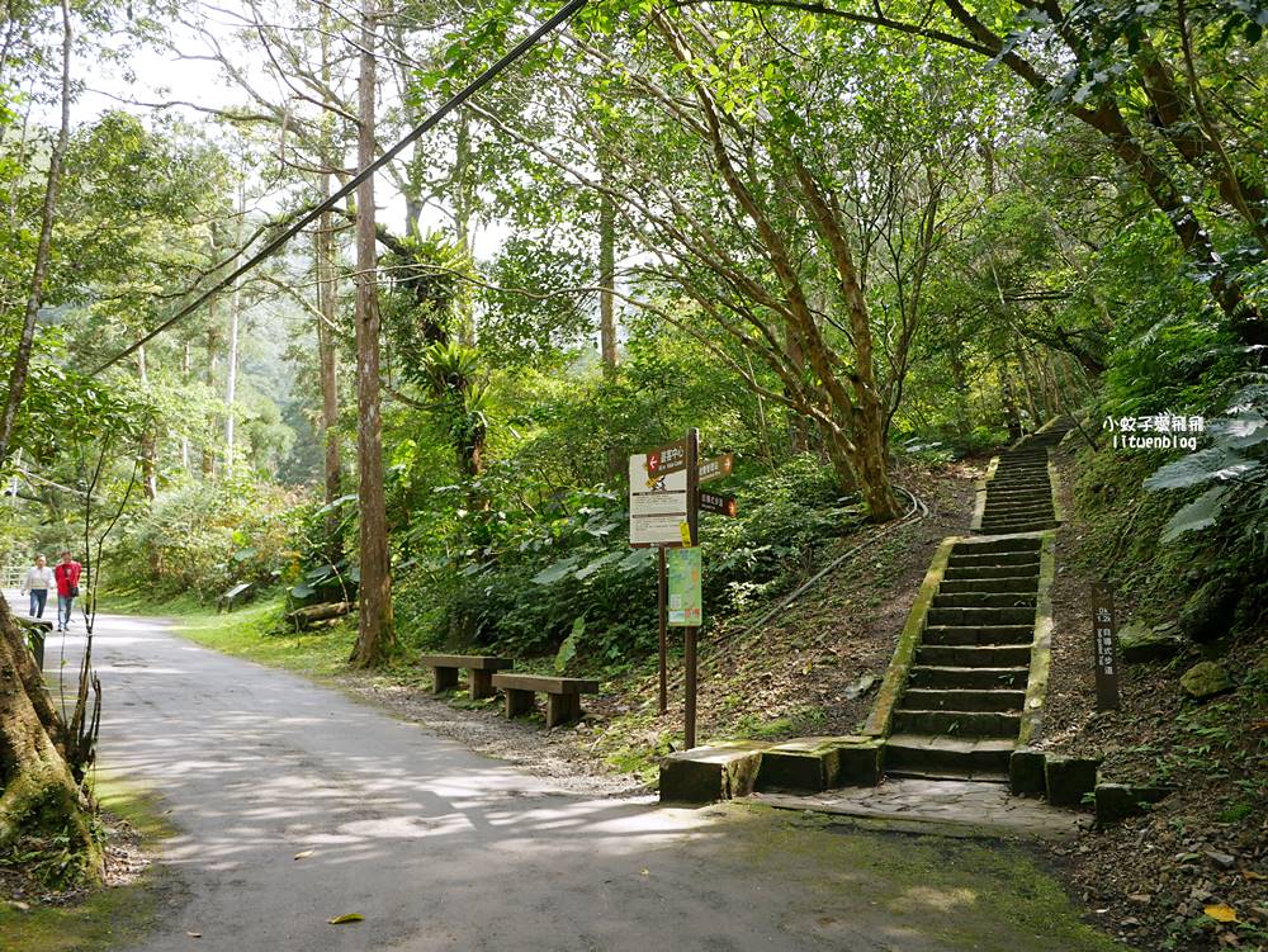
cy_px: 476
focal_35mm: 28
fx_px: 1026
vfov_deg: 49.8
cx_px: 634
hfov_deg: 63.4
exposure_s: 1/320
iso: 200
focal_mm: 14
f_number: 2.5
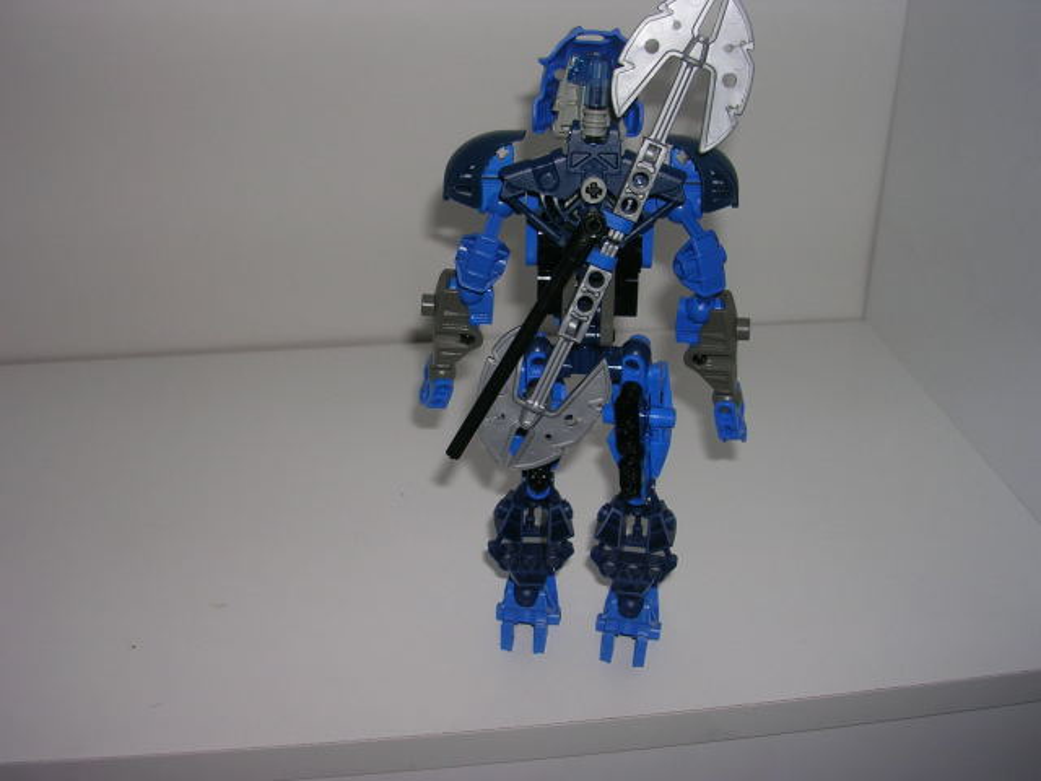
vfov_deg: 37.7
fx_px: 1143
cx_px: 520
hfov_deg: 49.0
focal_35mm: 38
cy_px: 390
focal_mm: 5.8
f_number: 2.8
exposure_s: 1/60.1
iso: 50
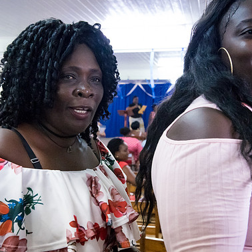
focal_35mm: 47
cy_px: 128
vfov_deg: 36.1
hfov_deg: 36.0
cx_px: 119
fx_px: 387
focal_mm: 36
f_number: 6.3
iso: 25600
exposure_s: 1/200
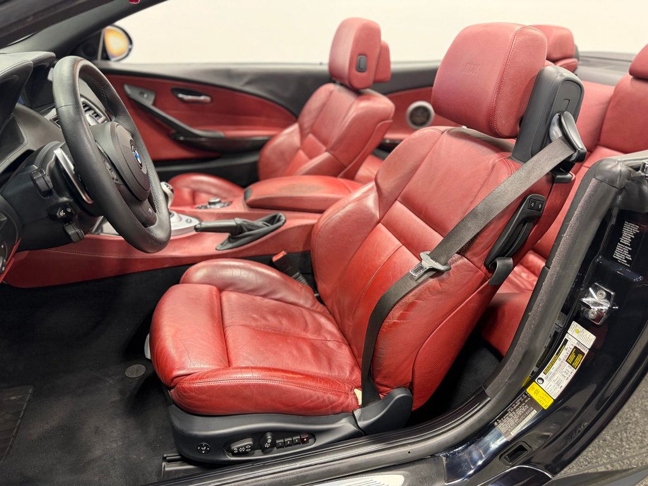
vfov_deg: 56.8
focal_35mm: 24
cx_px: 324
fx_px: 449
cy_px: 243
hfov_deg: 71.6
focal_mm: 6.76
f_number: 1.78
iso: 250
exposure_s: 1/120
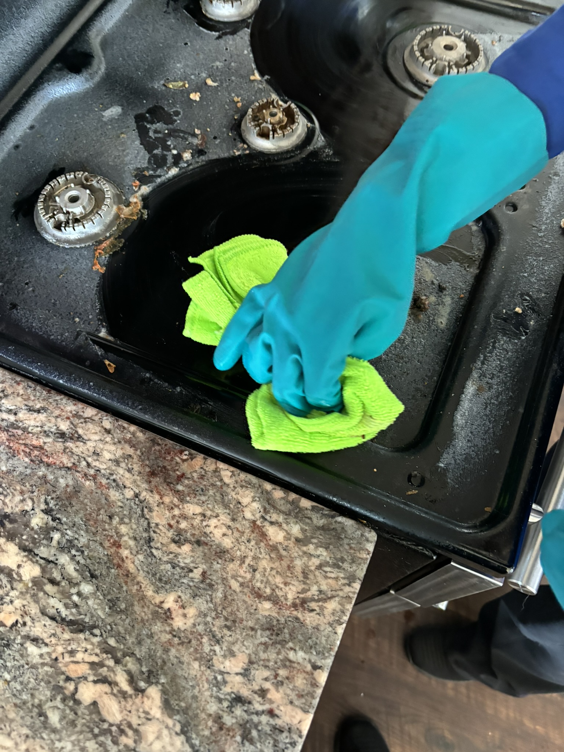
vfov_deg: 67.3
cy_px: 376
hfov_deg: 53.1
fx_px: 565
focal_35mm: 26
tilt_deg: -66.0
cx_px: 282
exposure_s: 1/36
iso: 640
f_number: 1.6
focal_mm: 5.96
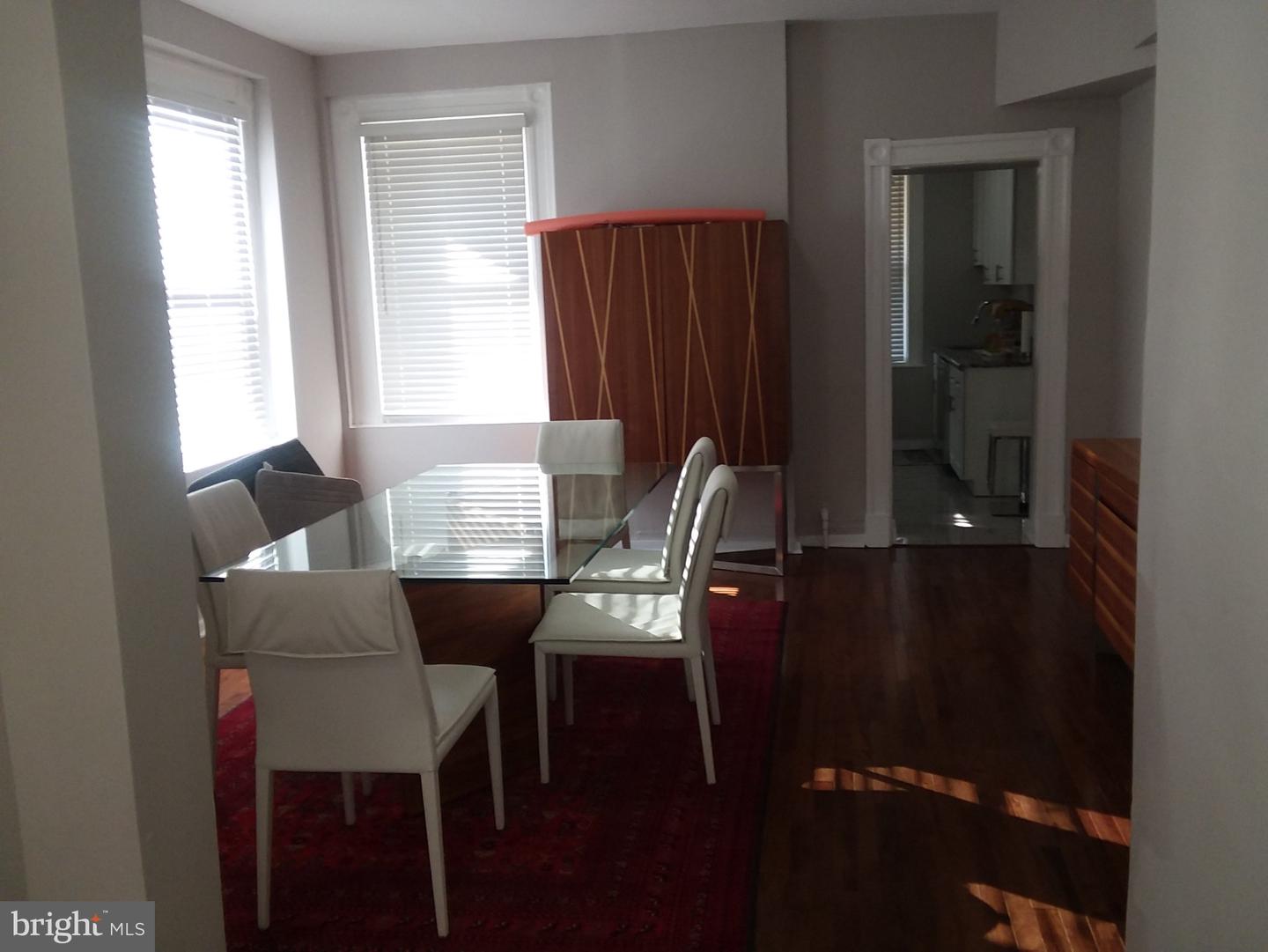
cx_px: 634
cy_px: 476
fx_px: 1063
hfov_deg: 61.6
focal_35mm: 29
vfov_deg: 48.3
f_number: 1.9
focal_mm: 2.47
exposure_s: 1/40
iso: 50
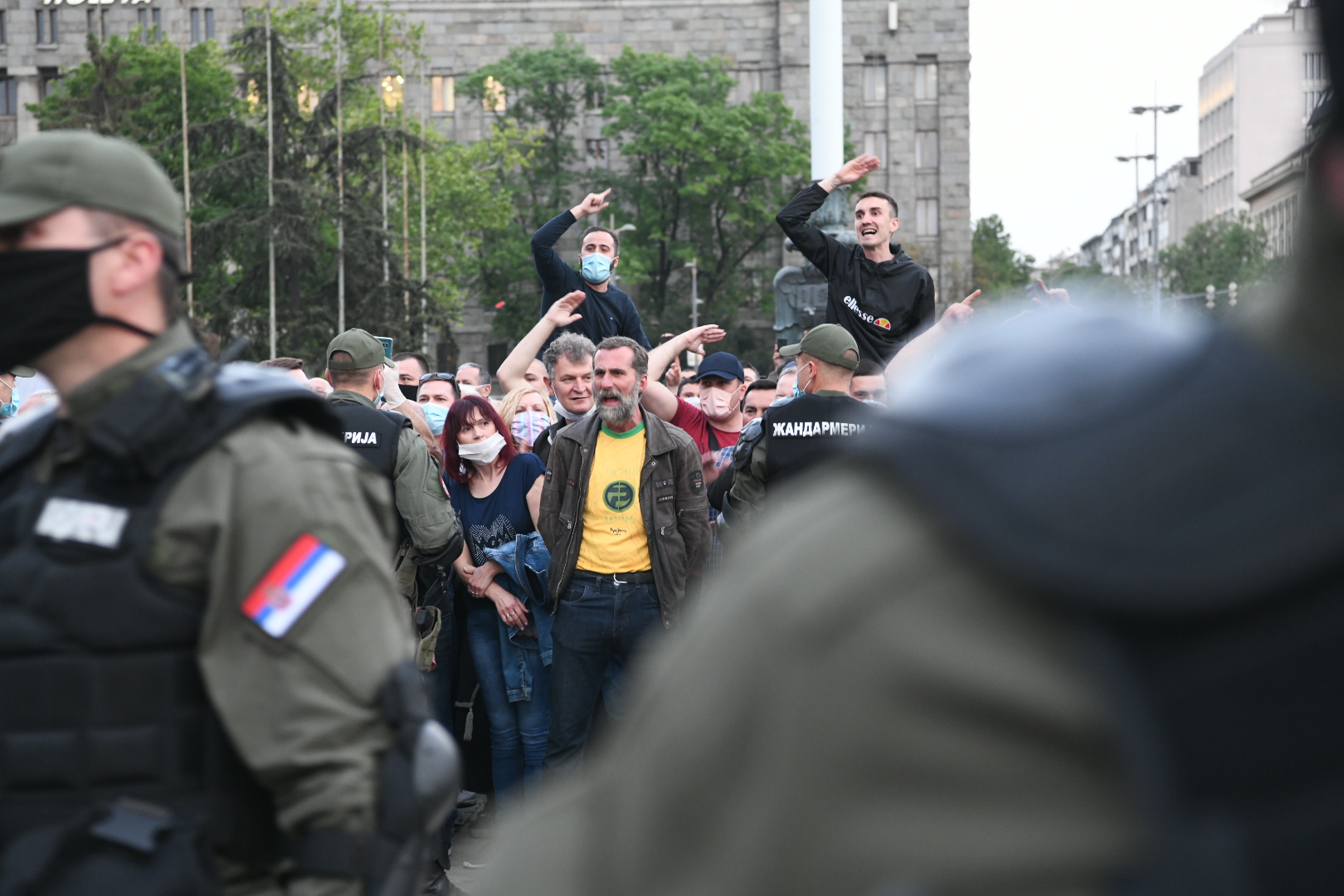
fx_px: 2613
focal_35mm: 70
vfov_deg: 19.5
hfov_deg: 28.8
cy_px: 448
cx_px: 672
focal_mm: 70
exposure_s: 1/50
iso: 2000
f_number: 4.5
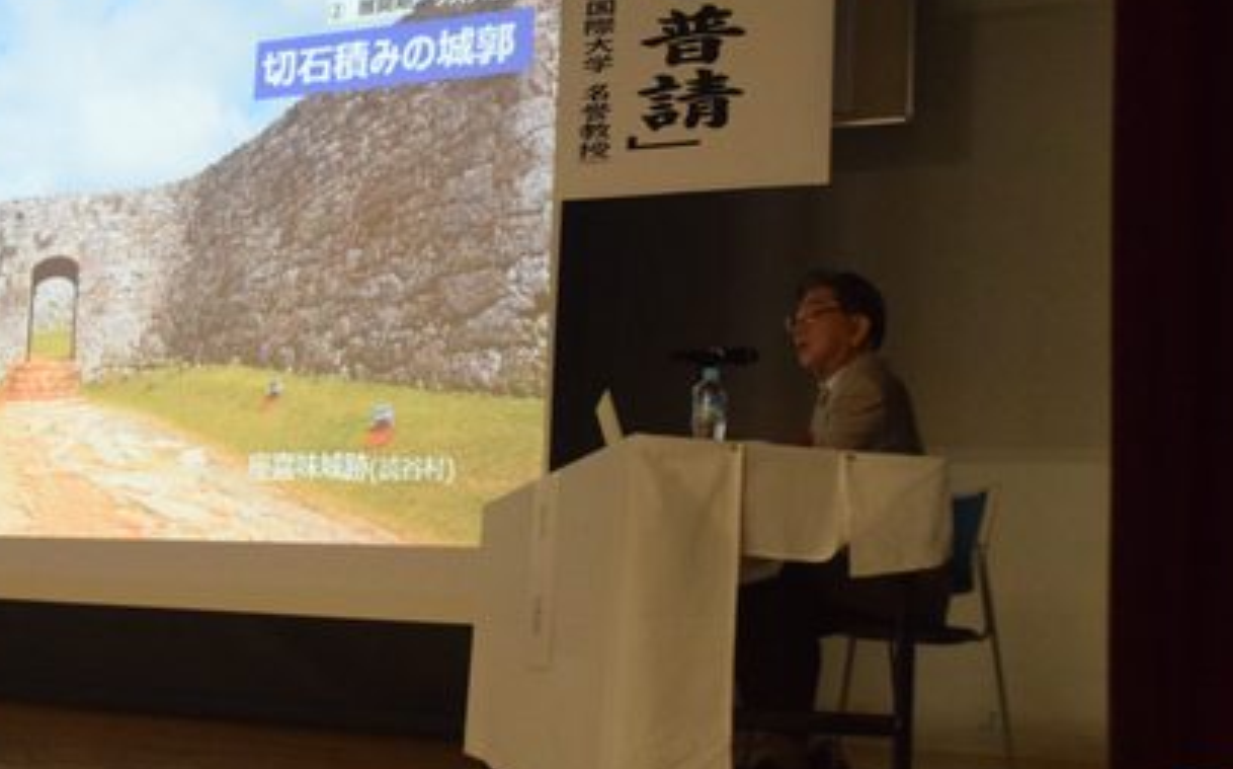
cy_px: 386
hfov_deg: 39.5
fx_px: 1712
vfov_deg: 25.3
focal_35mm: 51
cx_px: 503
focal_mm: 22
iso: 4000
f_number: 5
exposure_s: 1/100
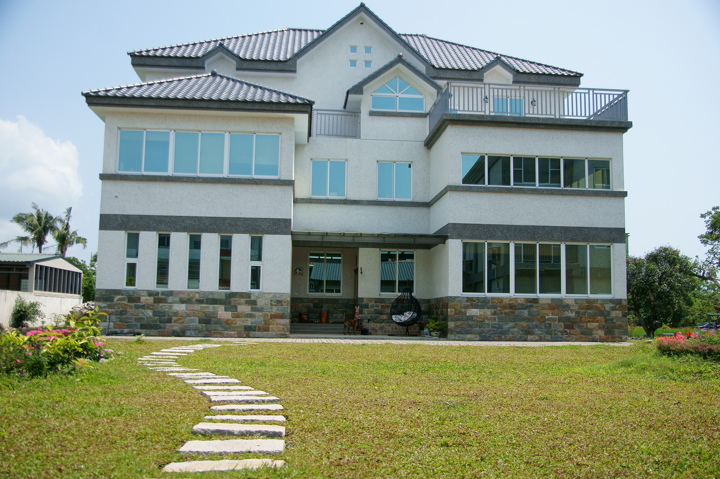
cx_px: 360
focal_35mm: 33
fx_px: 660
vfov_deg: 39.9
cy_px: 240
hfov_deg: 57.3
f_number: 3.5
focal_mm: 22
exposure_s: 1/2000
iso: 200
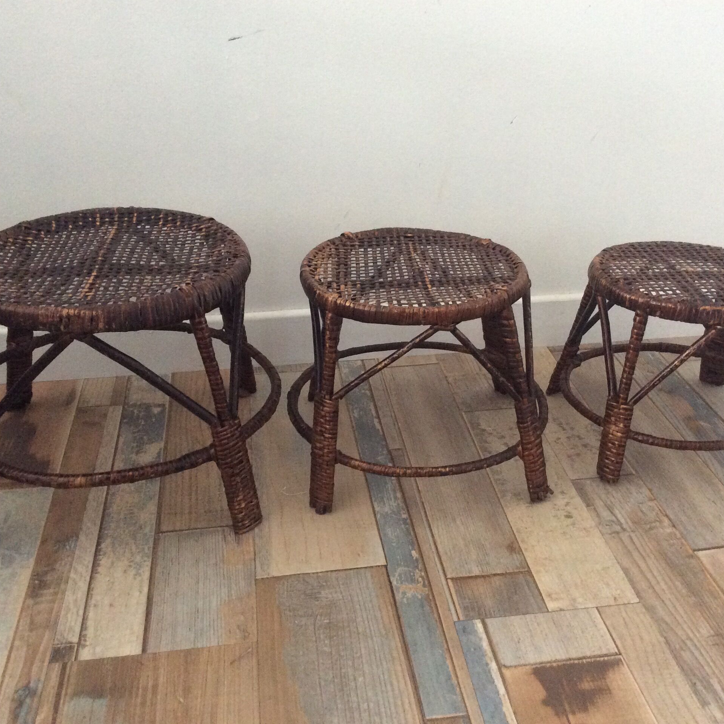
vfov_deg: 43.9
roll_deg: +0.6
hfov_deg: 43.9
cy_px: 362
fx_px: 899
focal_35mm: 38
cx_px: 374
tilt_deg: -28.5
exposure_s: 1/17
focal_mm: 3.3
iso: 250
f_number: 2.4
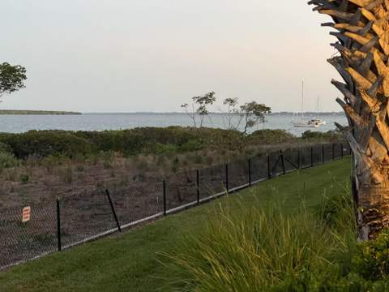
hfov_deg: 25.3
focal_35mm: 77
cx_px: 194
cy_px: 146
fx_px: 865
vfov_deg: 19.1
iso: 800
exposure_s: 1/40
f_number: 2.8
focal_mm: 9
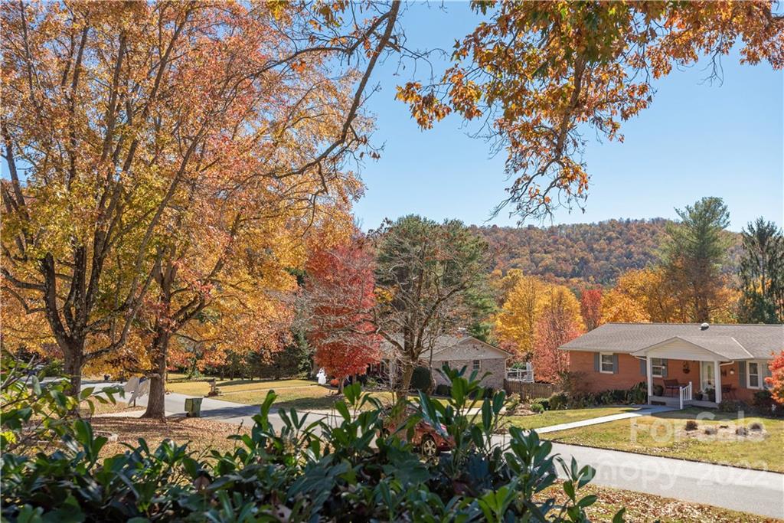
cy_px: 262
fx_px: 762
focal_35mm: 35
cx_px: 392
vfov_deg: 37.9
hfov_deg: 54.4
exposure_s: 1/1600
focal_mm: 35
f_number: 7.1
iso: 320
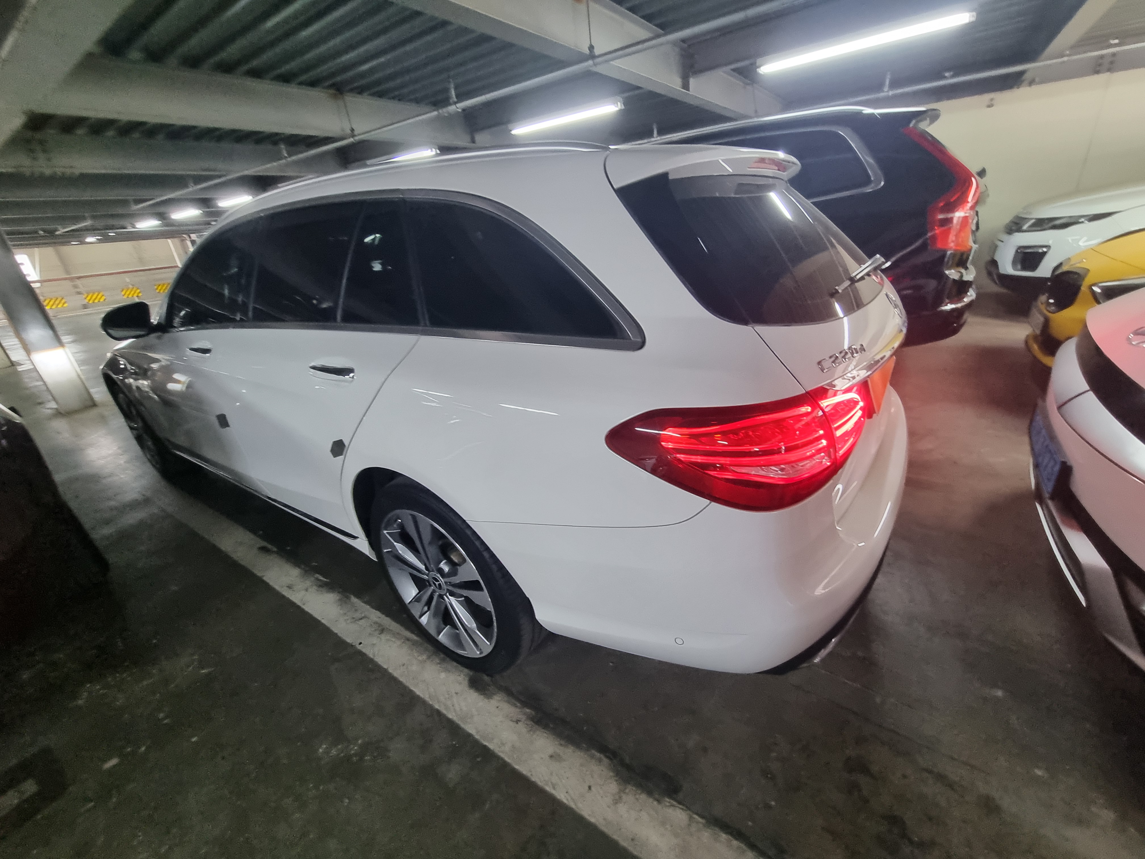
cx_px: 572
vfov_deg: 89.9
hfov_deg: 106.2
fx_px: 430
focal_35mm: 13
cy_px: 430
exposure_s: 1/30
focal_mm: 2.2
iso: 400
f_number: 2.2
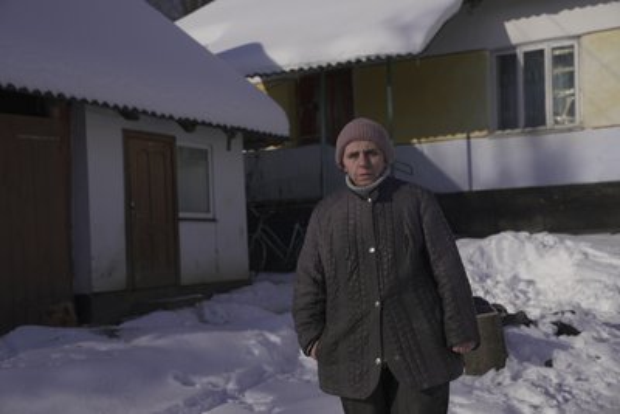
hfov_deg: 34.5
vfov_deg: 23.4
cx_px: 310
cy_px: 207
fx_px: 999
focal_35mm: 58
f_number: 4.5
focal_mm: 58
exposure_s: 1/3200
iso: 100
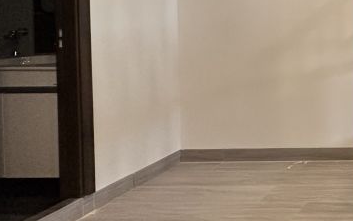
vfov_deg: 27.8
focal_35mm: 43
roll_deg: +0.2
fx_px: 414
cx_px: 508
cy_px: -11
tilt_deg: -1.3
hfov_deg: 30.3
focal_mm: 2.22
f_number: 2.2
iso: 200
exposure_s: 1/99
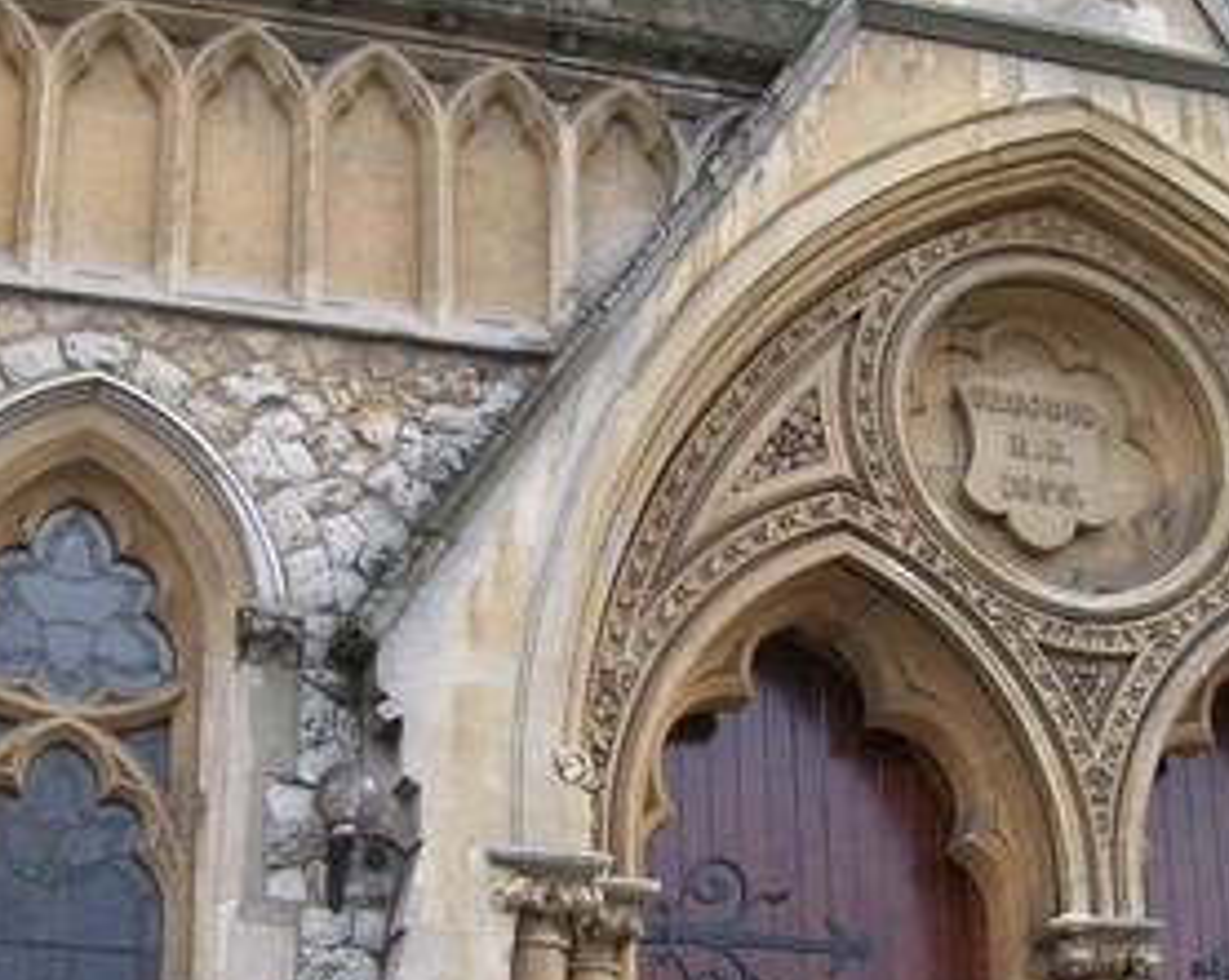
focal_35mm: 72
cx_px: 599
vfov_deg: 21.1
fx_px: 2616
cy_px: 692
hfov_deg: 26.4
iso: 64
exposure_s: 1/80
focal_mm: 6.1
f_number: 2.7
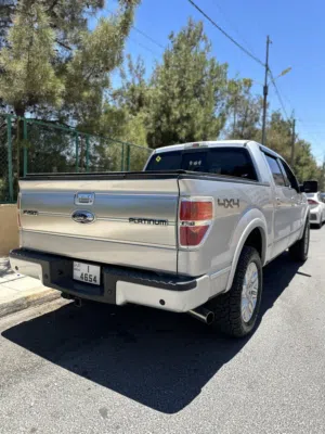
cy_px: 217
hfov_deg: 56.8
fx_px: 300
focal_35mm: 24
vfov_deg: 71.6
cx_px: 162
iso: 80
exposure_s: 1/2410
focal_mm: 6.86
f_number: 1.78
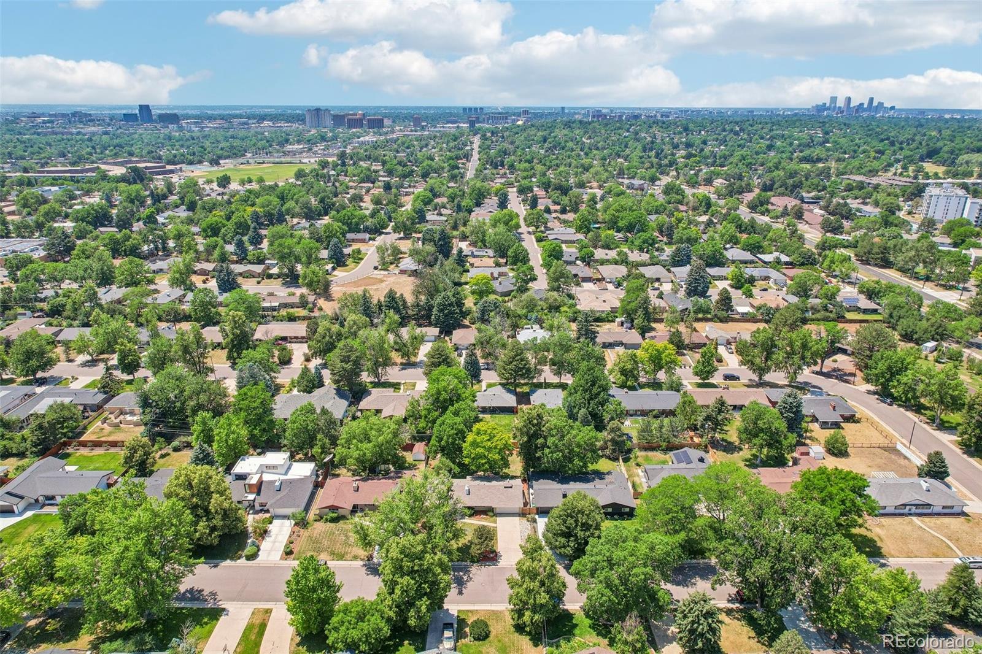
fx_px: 600
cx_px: 491
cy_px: 327
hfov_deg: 78.6
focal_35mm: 22
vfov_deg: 57.2
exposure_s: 1/1600
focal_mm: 8.4
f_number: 2.8
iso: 100
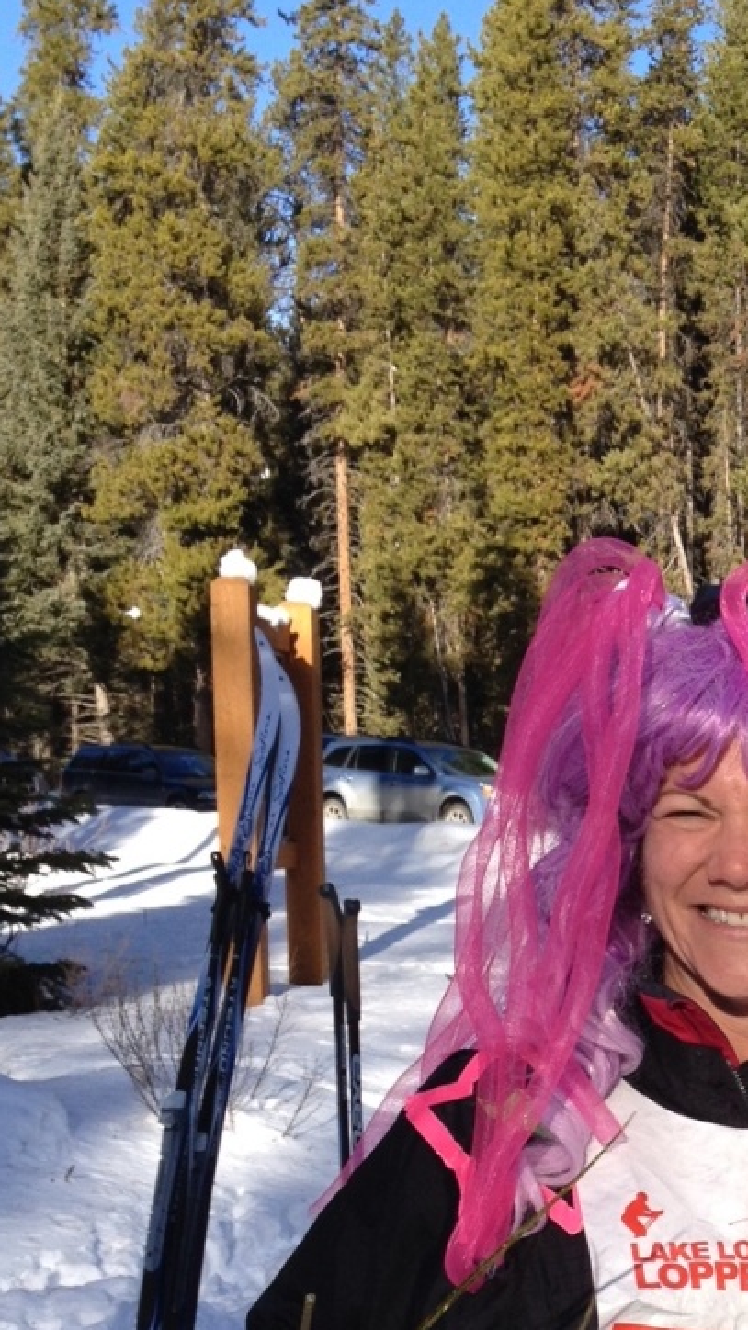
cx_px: 860
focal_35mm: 73
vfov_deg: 28.2
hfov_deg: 16.0
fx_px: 2575
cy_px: 1105
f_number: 2.4
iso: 50
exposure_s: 1/746
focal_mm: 4.28
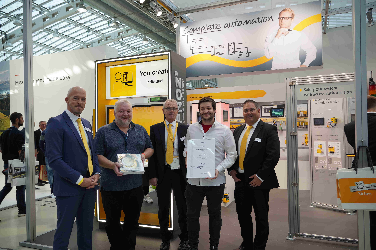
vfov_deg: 45.7
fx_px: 298
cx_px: 188
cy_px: 125
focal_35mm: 28
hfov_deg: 64.6
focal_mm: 19
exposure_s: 1/60
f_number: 3.5
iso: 100
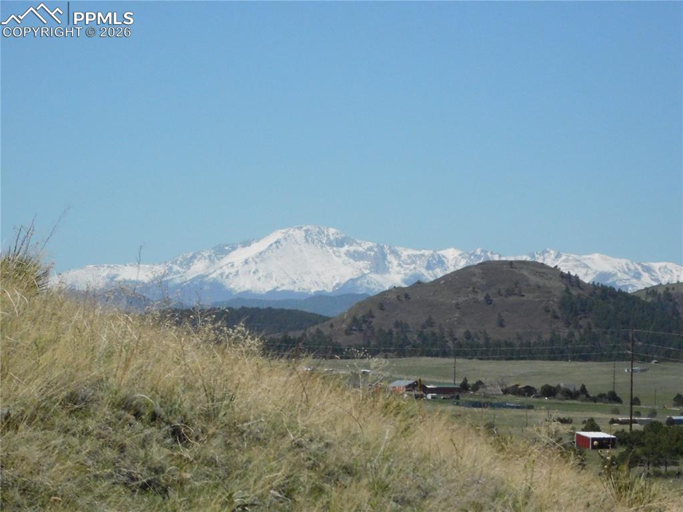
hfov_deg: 10.8
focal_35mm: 184
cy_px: 256
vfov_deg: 8.1
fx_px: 3629
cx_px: 342
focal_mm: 32.7
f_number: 10.8
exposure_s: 1/1500
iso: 800
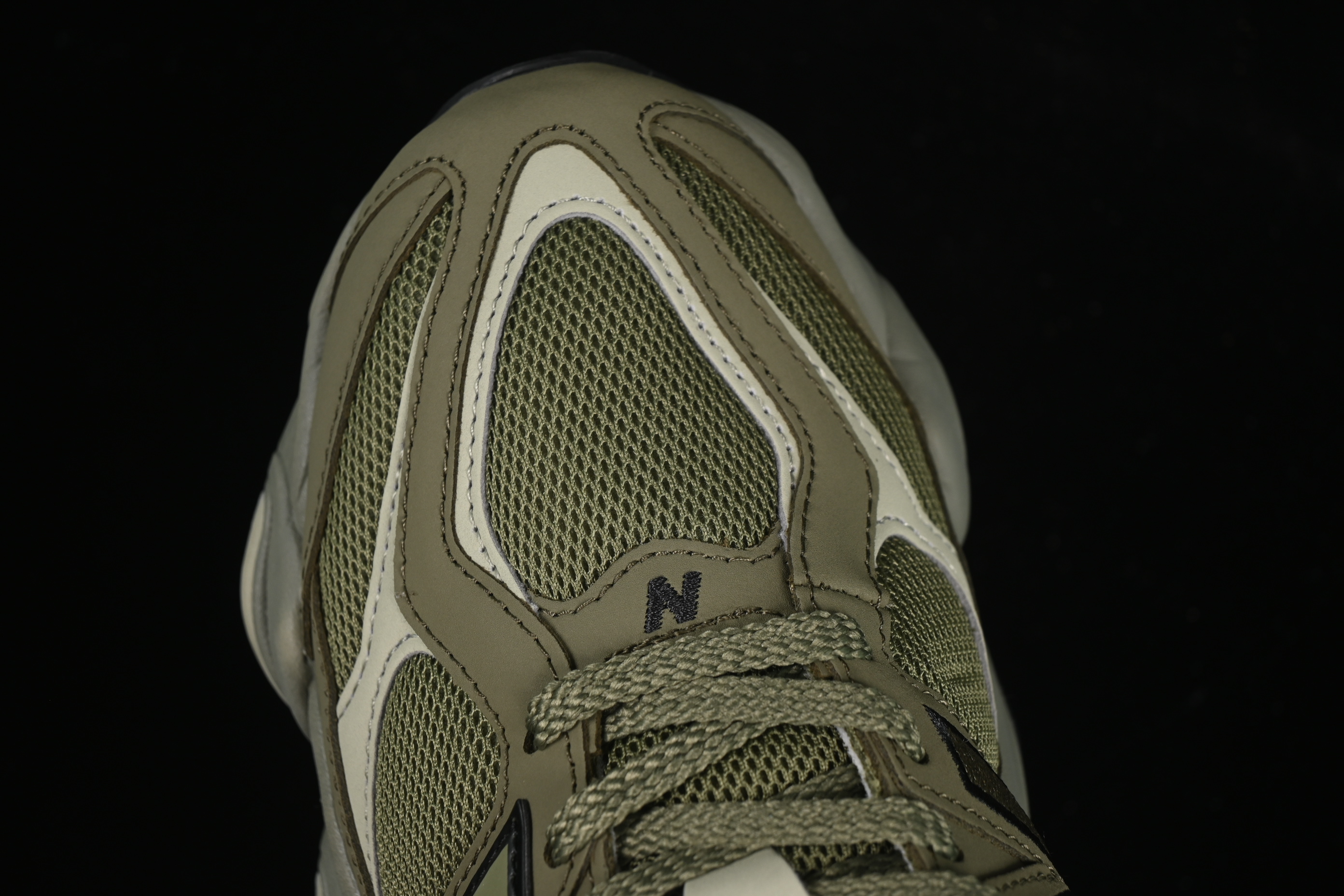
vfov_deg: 18.2
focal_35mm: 75
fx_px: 2800
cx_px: 672
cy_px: 448
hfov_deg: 27.0
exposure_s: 1/60
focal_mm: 50
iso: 160
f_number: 6.3
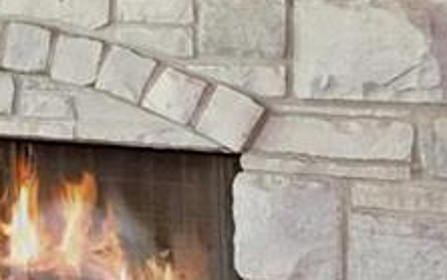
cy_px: 4
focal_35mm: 132
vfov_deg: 9.9
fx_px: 1609
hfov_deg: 11.2
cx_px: -830
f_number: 6.3
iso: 400
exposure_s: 1/15
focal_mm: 9
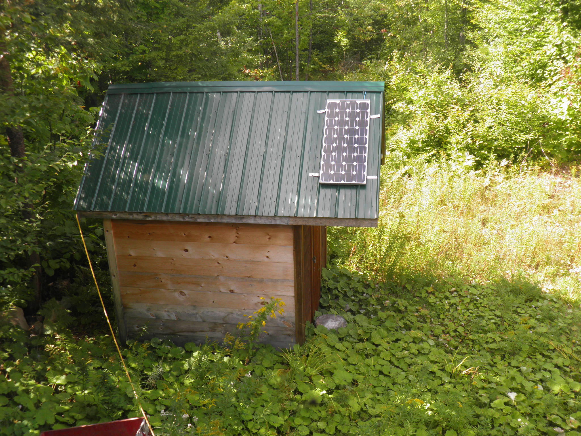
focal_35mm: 35
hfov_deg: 52.6
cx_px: 290
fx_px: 587
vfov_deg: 40.7
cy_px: 218
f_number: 3.9
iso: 50
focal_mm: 6.3
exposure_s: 1/60
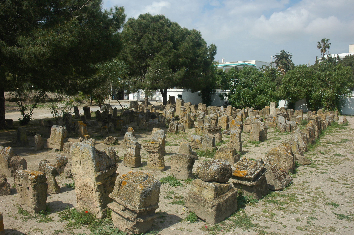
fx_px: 324
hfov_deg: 57.3
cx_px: 177
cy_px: 118
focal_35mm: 33
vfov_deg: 39.9
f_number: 8
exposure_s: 1/250
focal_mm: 22
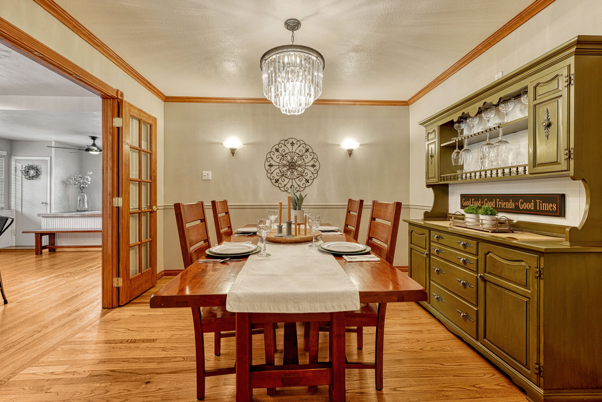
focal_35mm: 14
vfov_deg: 81.3
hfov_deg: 104.2
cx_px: 301
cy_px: 201
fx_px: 234
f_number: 8
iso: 400
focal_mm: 14
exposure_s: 1/1.67
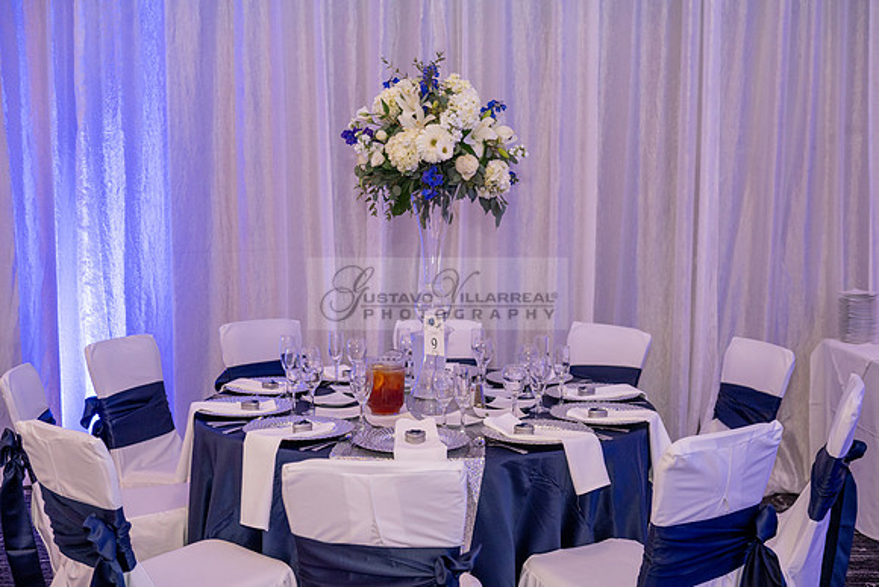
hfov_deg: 44.5
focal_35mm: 44
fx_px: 1075
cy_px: 294
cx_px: 440
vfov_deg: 30.5
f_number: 3.5
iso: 1000
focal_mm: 44
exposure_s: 1/160
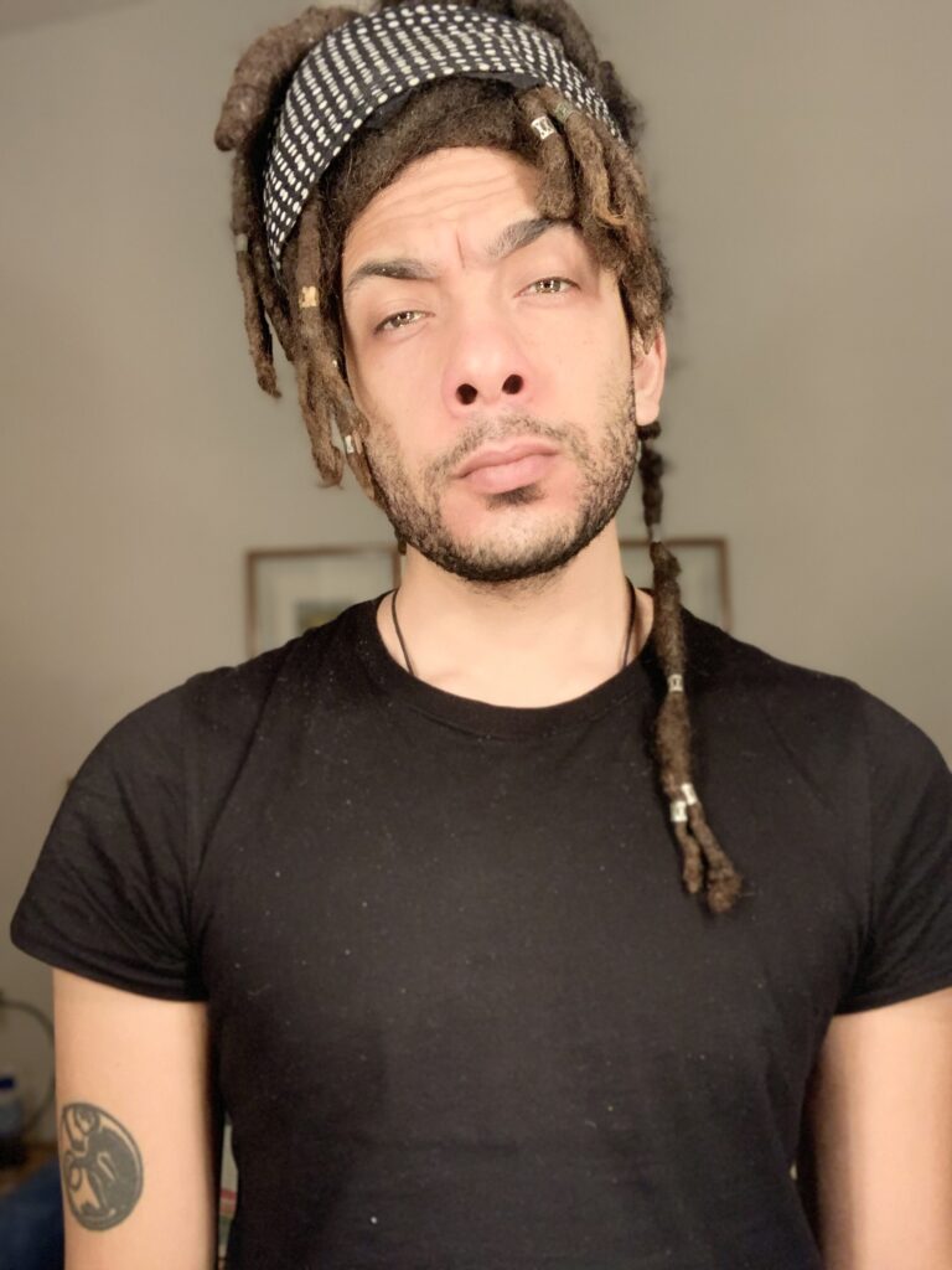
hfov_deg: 44.2
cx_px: 476
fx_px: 1173
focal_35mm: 32
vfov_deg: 56.8
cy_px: 635
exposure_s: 1/50
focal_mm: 2.87
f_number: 2.2
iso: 125
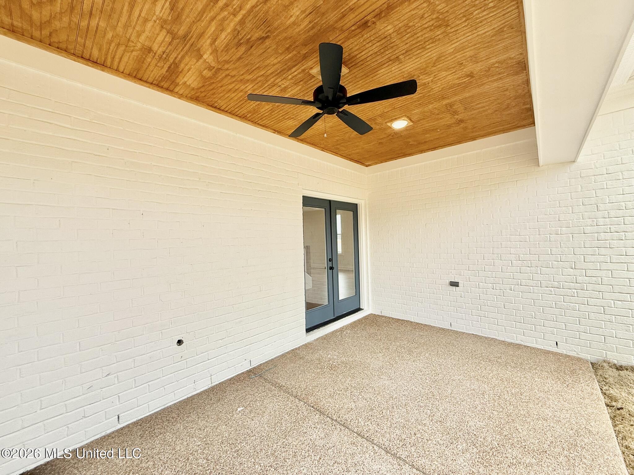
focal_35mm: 14
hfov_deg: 102.1
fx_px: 256
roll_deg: +2.1
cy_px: 238
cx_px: 317
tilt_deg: -0.4
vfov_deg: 85.7
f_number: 2.2
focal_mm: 2.22
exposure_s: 1/448
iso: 50
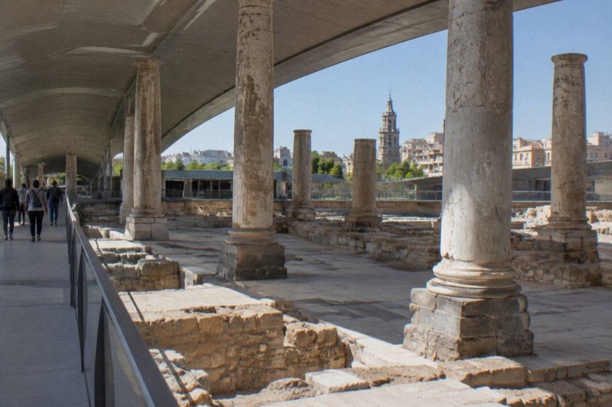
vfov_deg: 28.6
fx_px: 799
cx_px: 306
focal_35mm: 47
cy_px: 204
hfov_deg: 41.9
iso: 500
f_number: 7.1
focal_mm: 47
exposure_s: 1/640
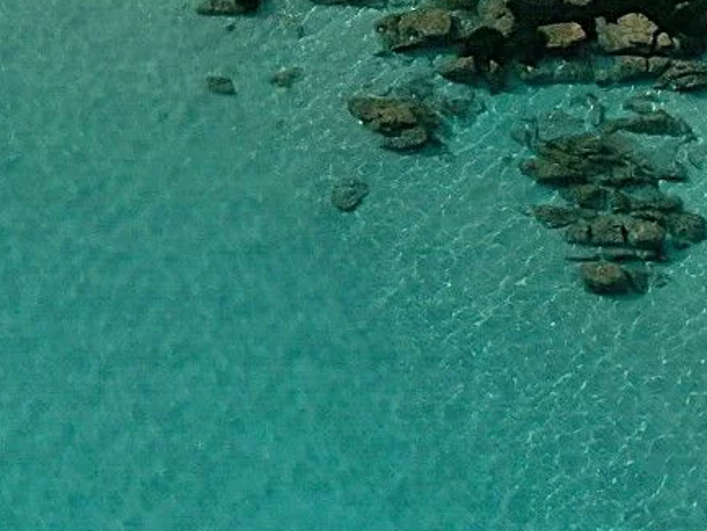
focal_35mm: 203
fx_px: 4147
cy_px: -533
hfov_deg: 9.7
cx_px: 139
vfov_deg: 7.1
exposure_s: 1/240
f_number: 3.6
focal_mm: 7.71
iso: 100
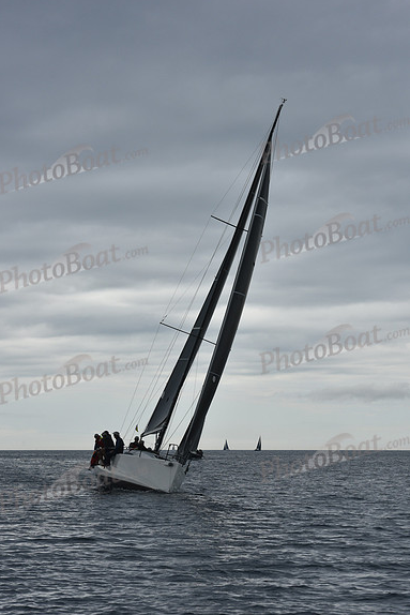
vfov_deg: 21.2
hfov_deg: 14.3
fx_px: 1639
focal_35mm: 96
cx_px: 204
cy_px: 306
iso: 250
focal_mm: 95
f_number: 9
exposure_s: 1/800
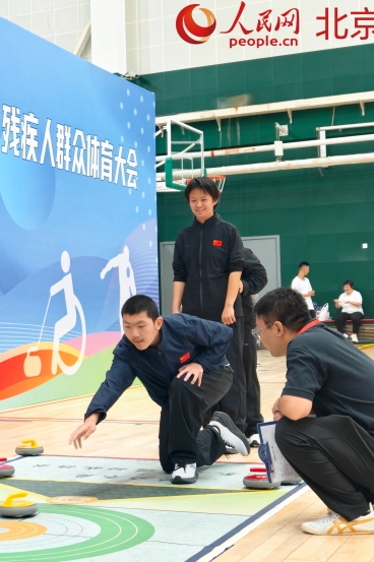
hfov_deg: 19.2
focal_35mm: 69
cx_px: -1
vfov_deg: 29.3
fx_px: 1077
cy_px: 283
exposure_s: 1/100
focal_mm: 8.67
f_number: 1.8
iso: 800
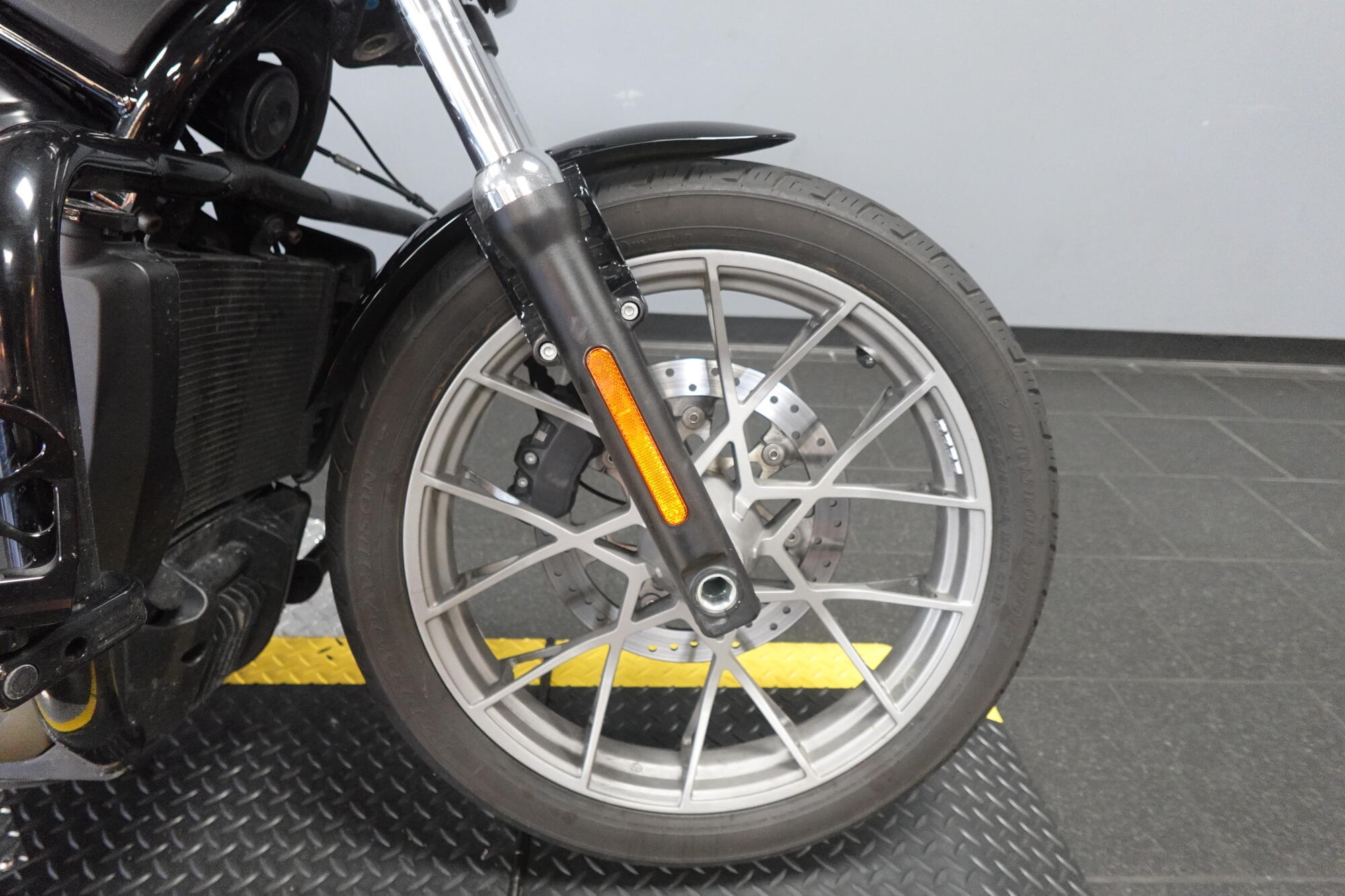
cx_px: 672
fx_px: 747
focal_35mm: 20
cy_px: 448
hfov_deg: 84.0
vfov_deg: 61.9
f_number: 2
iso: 1600
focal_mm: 7.6
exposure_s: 1/100
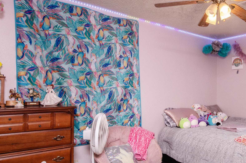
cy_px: 86
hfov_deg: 58.8
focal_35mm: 29
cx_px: 197
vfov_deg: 44.7
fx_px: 198
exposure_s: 1/60
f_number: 9
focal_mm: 10
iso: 400
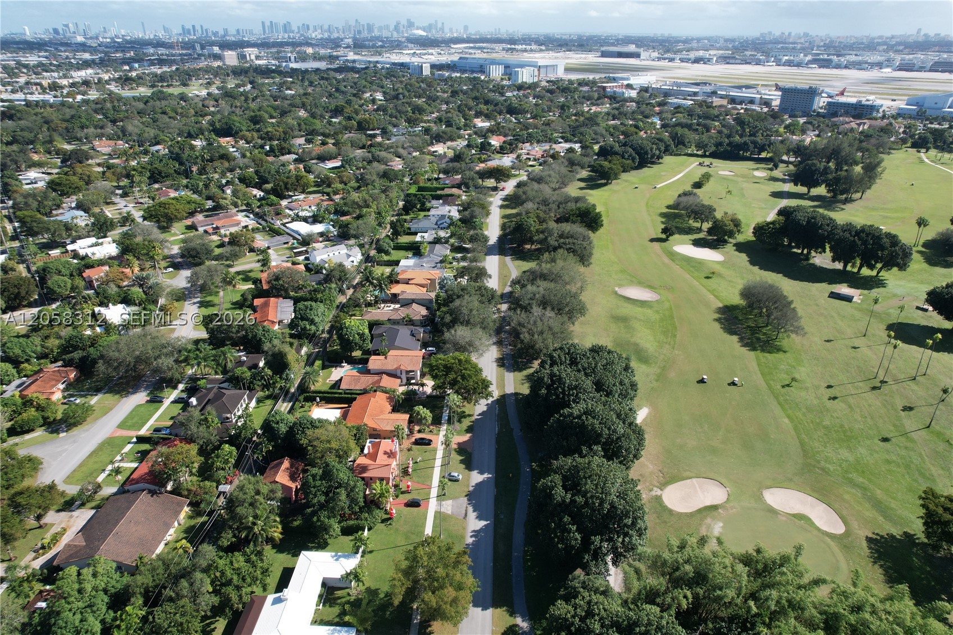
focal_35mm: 22
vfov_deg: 57.2
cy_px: 318
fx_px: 582
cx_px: 476
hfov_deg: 78.6
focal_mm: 8.38
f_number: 2.8
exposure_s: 1/1600
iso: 130
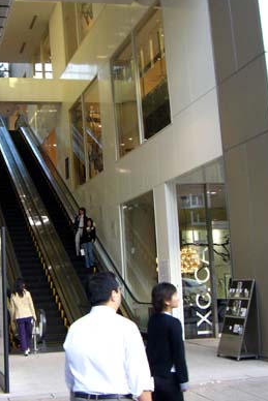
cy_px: 208
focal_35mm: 56
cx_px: 35
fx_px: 625
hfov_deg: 23.7
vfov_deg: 35.6
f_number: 2.7
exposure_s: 1/100
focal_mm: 6.2
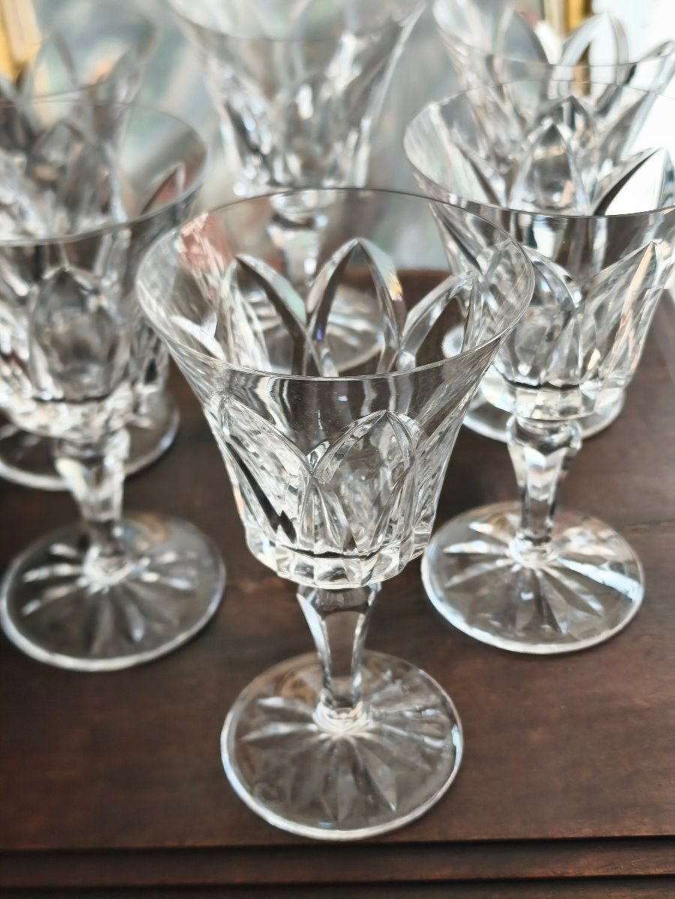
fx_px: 1196
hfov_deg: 31.5
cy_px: 450
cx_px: 338
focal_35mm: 46
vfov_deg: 41.2
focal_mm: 6.06
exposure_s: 1/100
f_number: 1.7
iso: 125
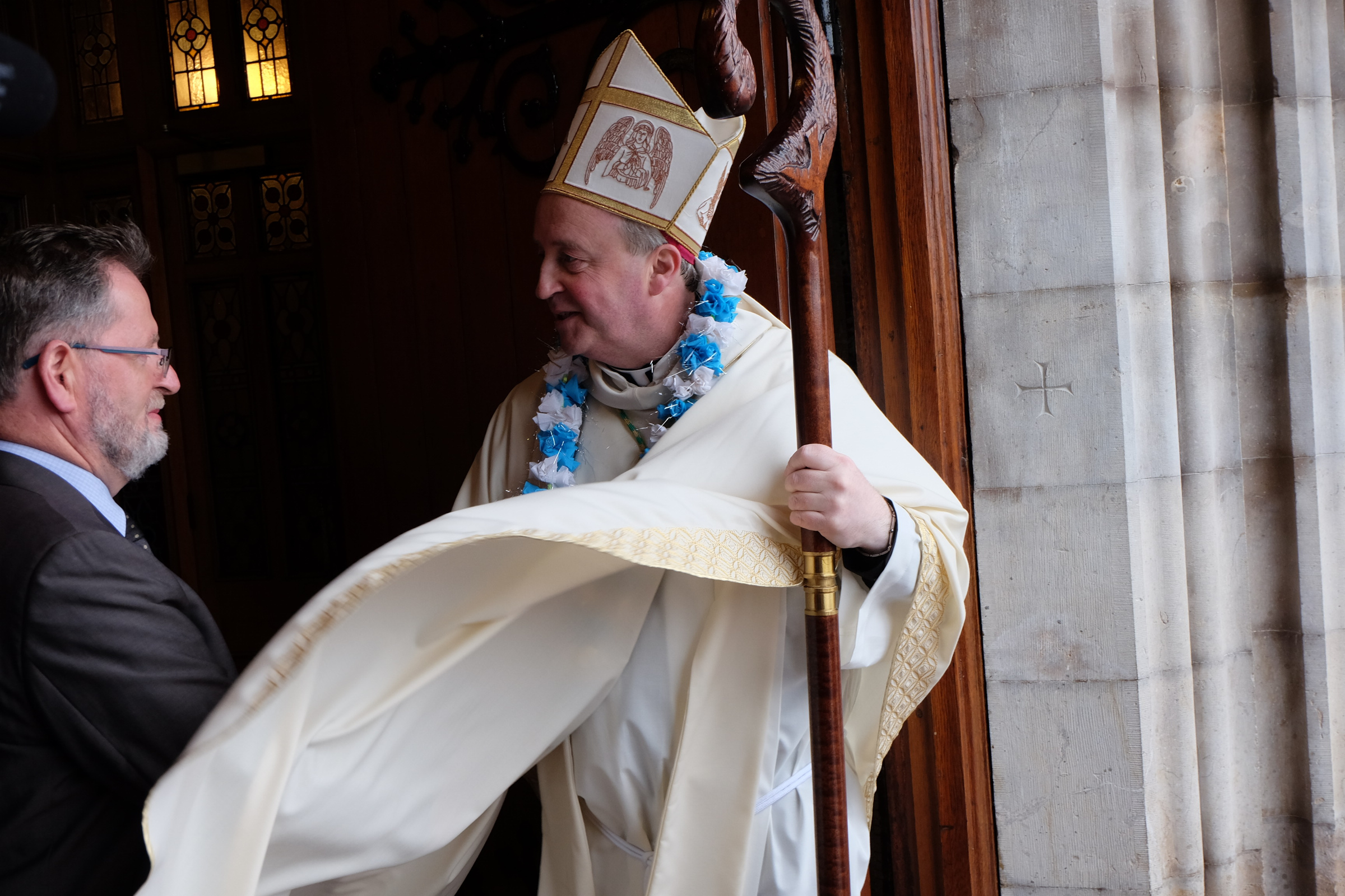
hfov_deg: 54.4
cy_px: 448
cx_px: 672
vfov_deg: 37.9
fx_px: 1308
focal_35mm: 35
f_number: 5
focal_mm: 23.2
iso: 640
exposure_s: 1/100
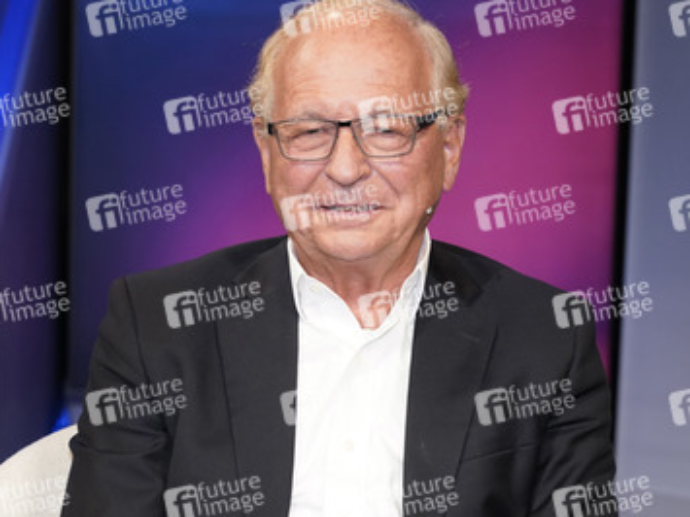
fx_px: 1654
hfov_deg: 23.6
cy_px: 257
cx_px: 357
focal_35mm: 83
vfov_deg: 17.8
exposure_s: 1/125
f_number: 5.6
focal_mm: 68
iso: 2000
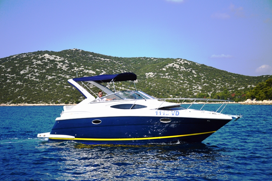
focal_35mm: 60
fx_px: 453
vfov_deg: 22.6
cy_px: 90
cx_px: 136
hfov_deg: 33.4
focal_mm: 40
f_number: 4.5
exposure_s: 1/4000
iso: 125
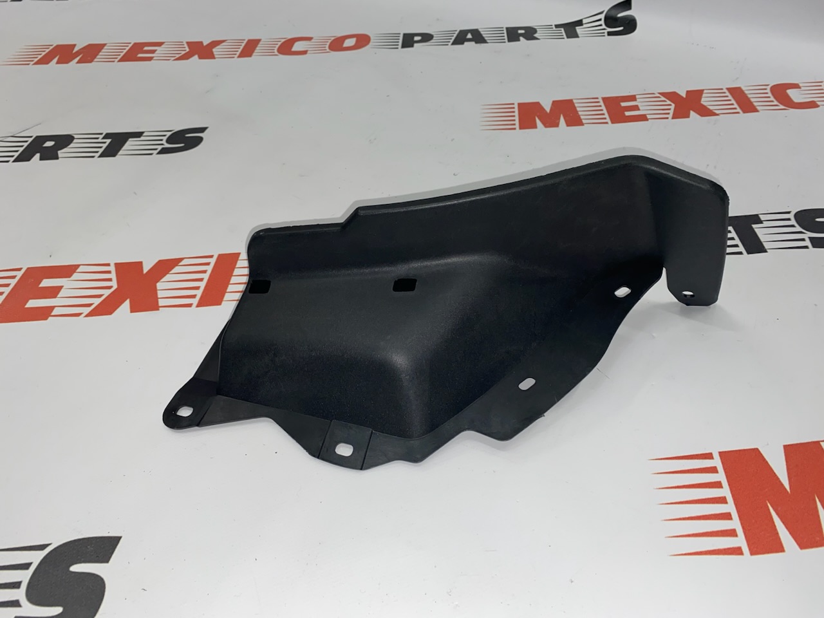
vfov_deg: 53.1
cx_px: 412
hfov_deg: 67.3
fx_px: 619
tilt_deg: -45.0
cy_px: 309
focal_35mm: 26
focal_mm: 4.25
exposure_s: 1/100
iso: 32
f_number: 1.8
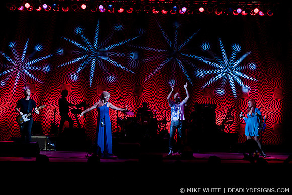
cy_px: 98
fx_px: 535
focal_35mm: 66
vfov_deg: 20.6
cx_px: 146
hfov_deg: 30.5
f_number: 3.5
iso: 800
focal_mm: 44
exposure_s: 1/200
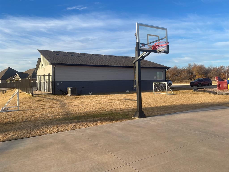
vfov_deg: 54.9
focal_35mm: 25
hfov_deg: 69.4
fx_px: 165
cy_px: 86
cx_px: 114
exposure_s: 1/1689
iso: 32
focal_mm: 5.1
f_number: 1.6
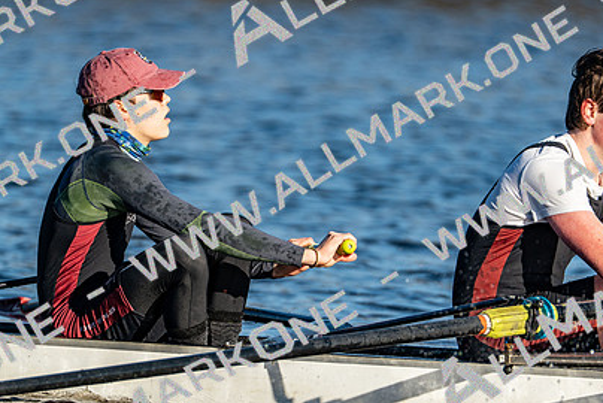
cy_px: 286
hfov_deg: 2.5
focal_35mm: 827
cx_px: 313
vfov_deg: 1.7
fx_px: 13862
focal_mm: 576
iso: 400
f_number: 6.3
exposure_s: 1/2000
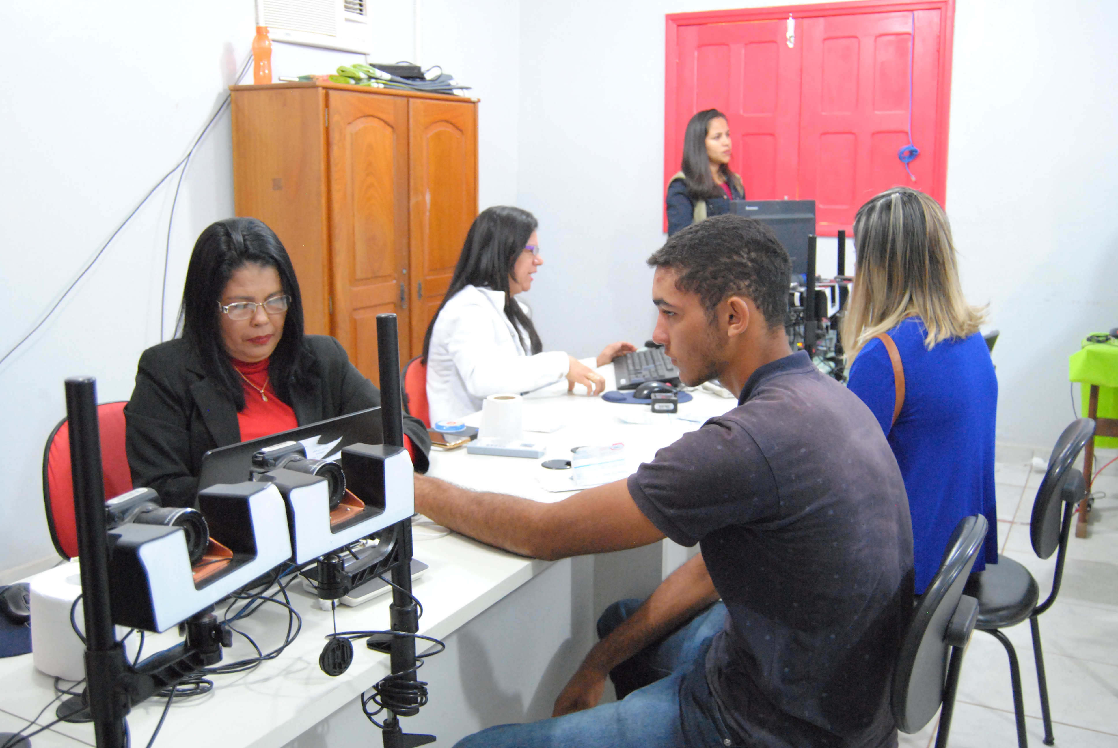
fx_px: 1073
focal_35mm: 34
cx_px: 559
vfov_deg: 38.5
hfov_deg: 55.0
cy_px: 374
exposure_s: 1/30
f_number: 3.8
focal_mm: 23
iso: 1600
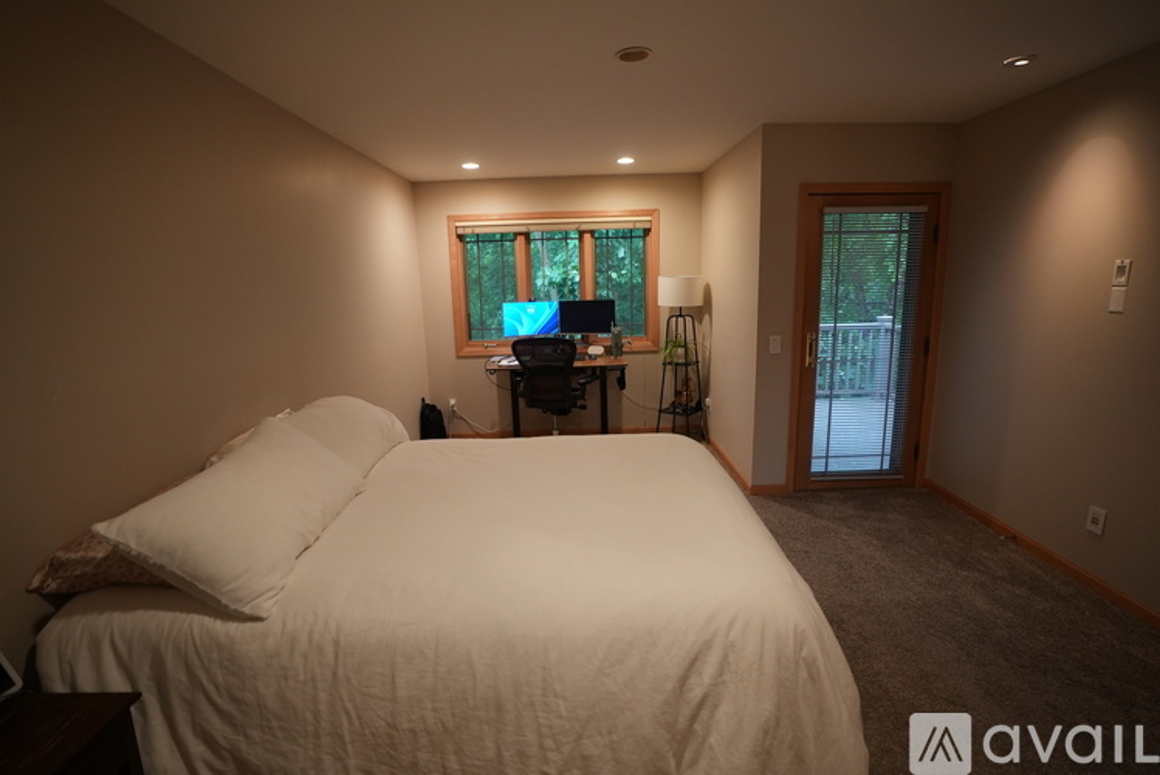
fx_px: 516
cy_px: 388
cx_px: 580
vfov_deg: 73.8
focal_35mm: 16
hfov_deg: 96.7
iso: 2500
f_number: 2.8
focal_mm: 16
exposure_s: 1/160
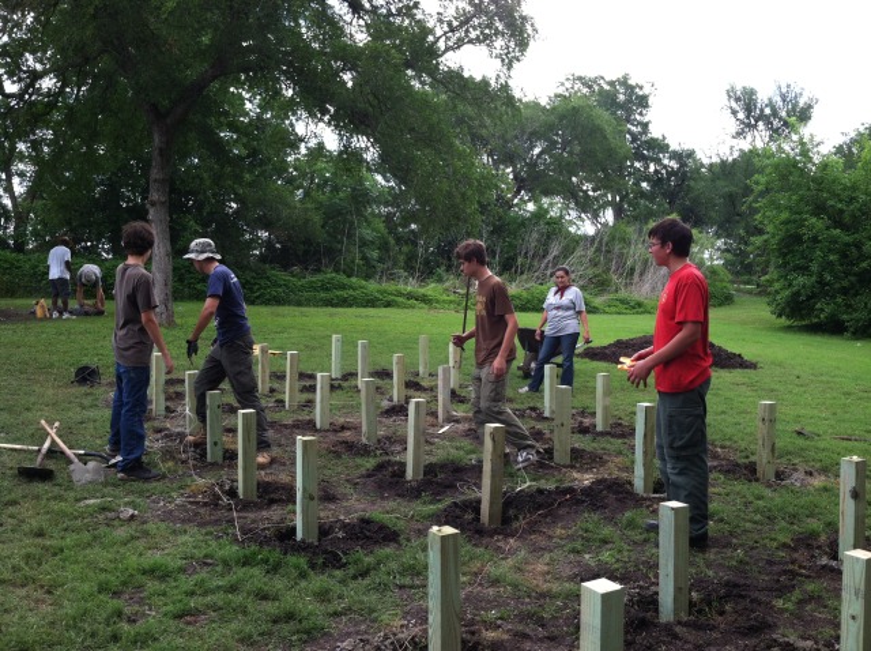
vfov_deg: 40.6
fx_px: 879
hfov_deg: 52.7
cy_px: 326
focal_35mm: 35
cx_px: 436
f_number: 2.8
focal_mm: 3.85
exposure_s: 1/217
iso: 80
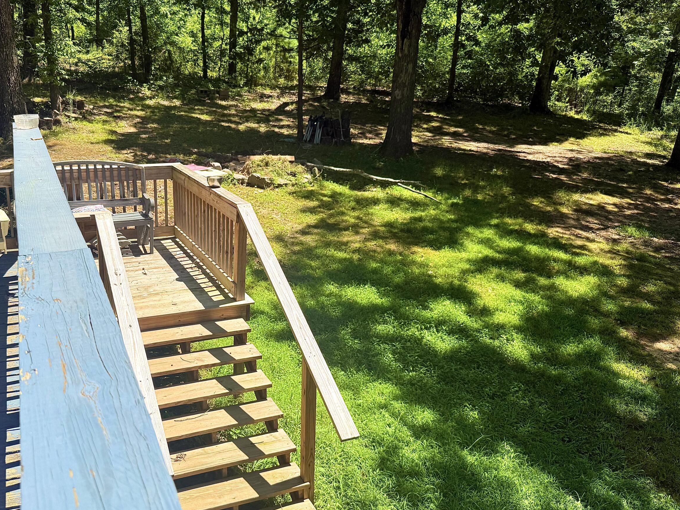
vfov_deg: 45.4
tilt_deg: -19.2
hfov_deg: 57.6
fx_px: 609
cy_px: 265
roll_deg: +0.7
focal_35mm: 31
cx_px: 254
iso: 80
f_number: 1.78
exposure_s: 1/3145
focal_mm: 6.76
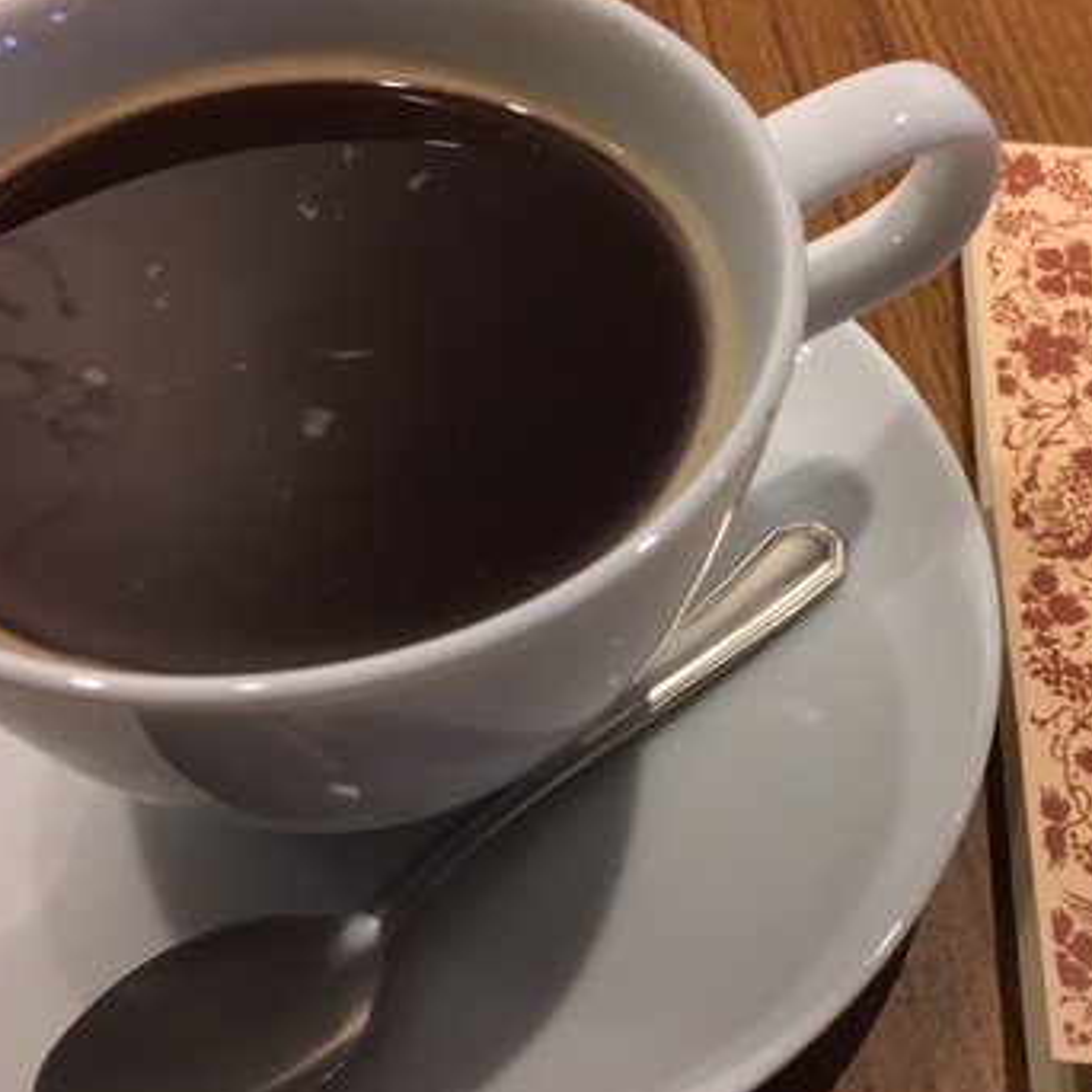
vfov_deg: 35.3
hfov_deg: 34.8
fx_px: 1713
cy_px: 603
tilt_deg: -53.2
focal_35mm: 48
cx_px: 782
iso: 50
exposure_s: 1/30
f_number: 2.2
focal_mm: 4.15
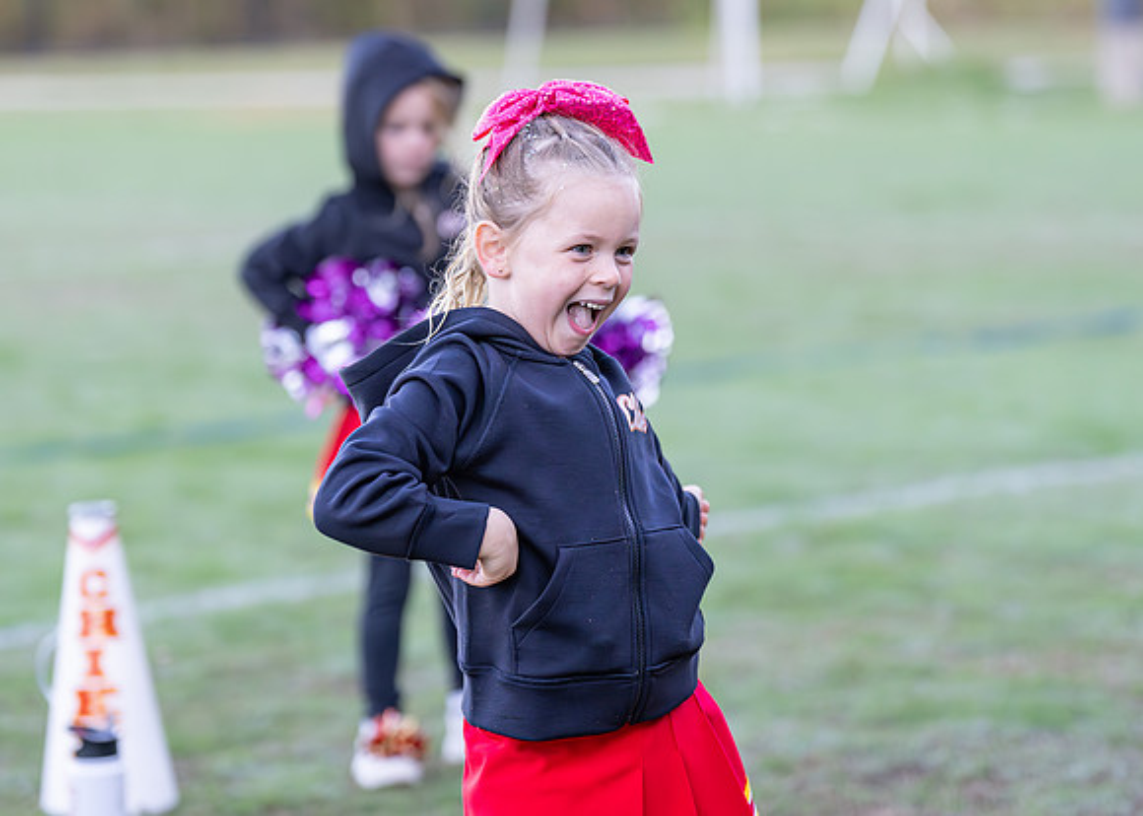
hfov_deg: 12.3
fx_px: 5295
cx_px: 532
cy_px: 341
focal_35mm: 163
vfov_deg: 8.8
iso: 1600
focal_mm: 122
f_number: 2.8
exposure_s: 1/1600
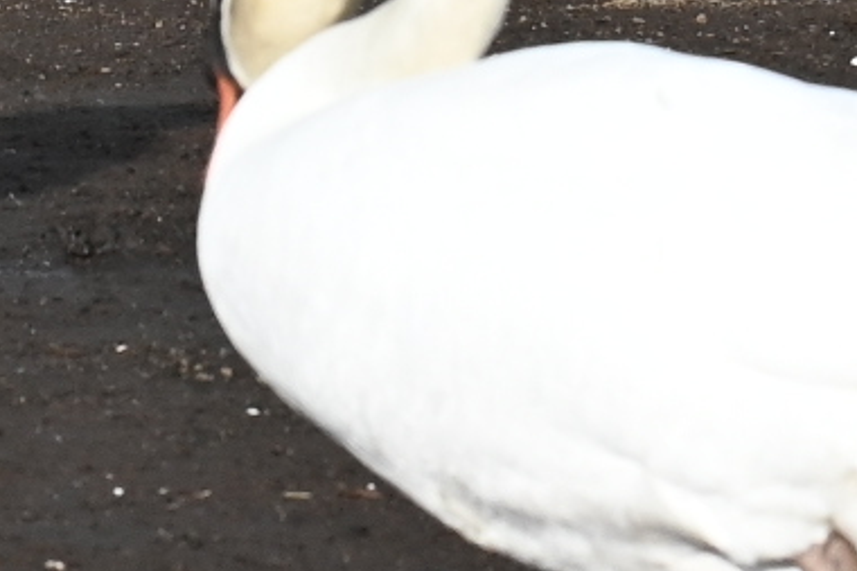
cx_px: 604
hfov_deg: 3.3
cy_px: -88
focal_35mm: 627
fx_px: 14911
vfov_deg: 2.2
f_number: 8
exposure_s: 1/1000
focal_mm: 57
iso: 400
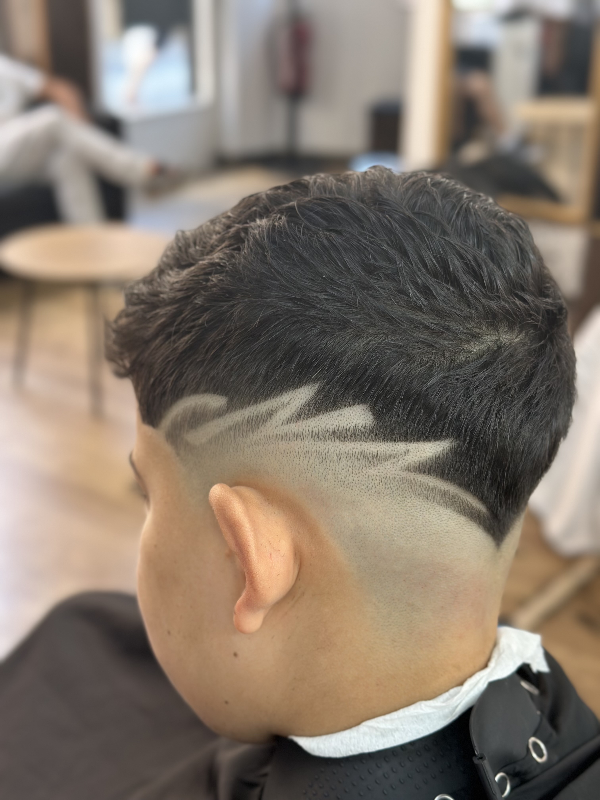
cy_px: 400
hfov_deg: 30.3
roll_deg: -1.1
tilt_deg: -23.1
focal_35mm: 48
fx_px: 1109
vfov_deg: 39.7
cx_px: 300
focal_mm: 6.86
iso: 100
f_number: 1.78
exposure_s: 1/121
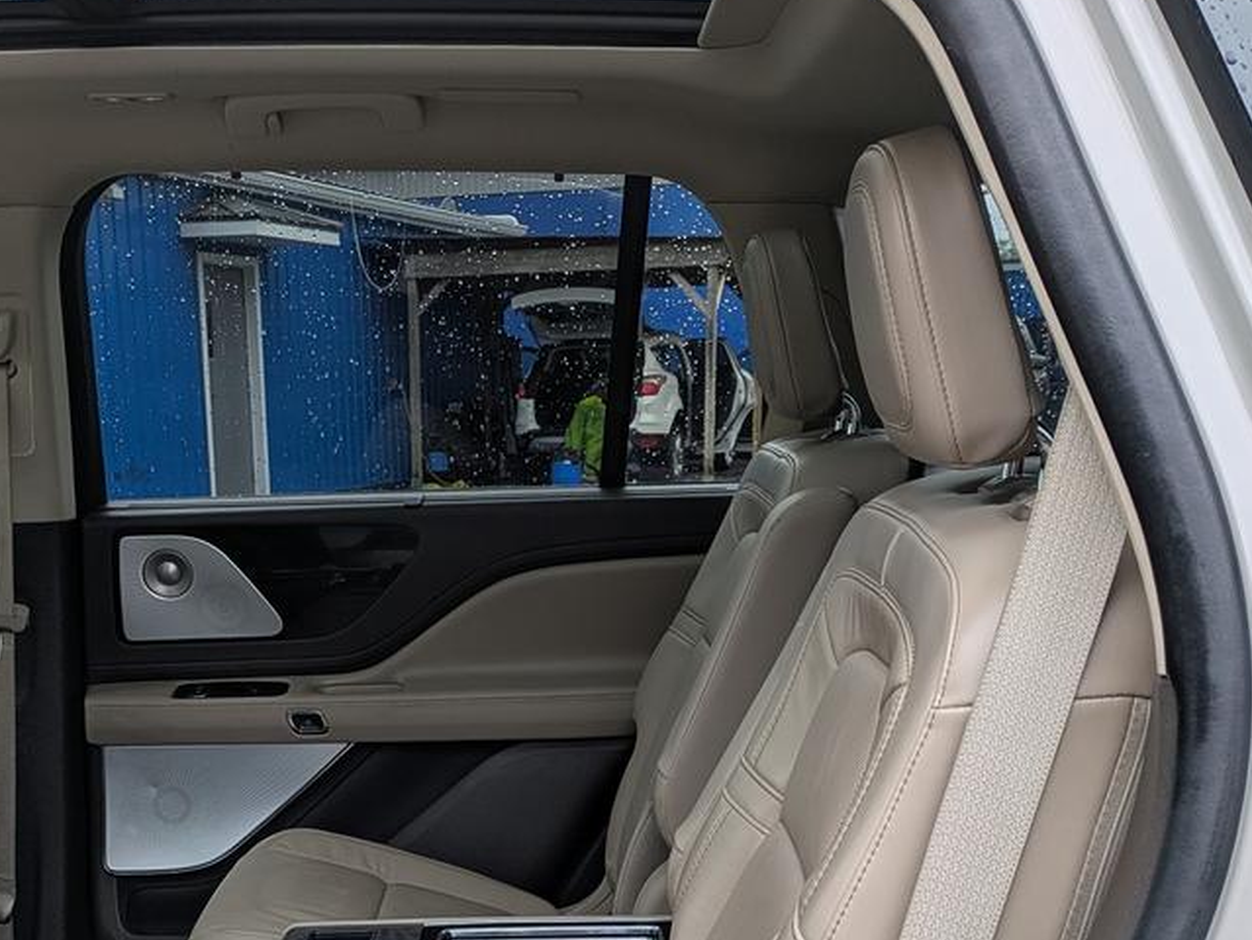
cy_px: 848
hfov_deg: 37.9
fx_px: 1809
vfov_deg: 28.0
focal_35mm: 50
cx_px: 459
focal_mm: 5.43
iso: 38
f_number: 1.89
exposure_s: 1/433
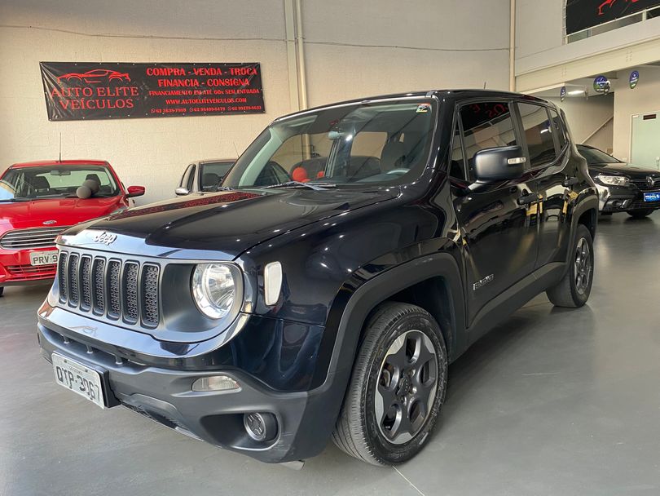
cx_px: 330
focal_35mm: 26
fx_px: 496
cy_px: 248
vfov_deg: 53.1
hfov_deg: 67.3
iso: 125
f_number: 1.8
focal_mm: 4.25
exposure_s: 1/76
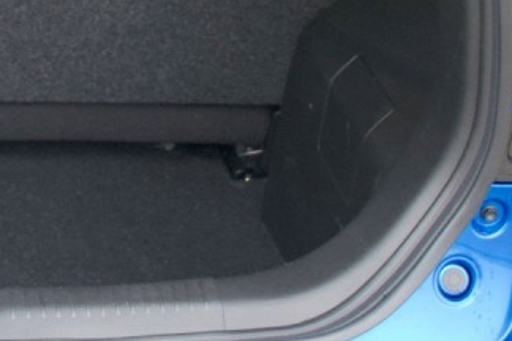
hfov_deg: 17.1
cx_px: -191
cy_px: 96
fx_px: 1579
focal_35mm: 111
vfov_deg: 12.3
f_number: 3.8
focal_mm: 20
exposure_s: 1/60
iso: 640
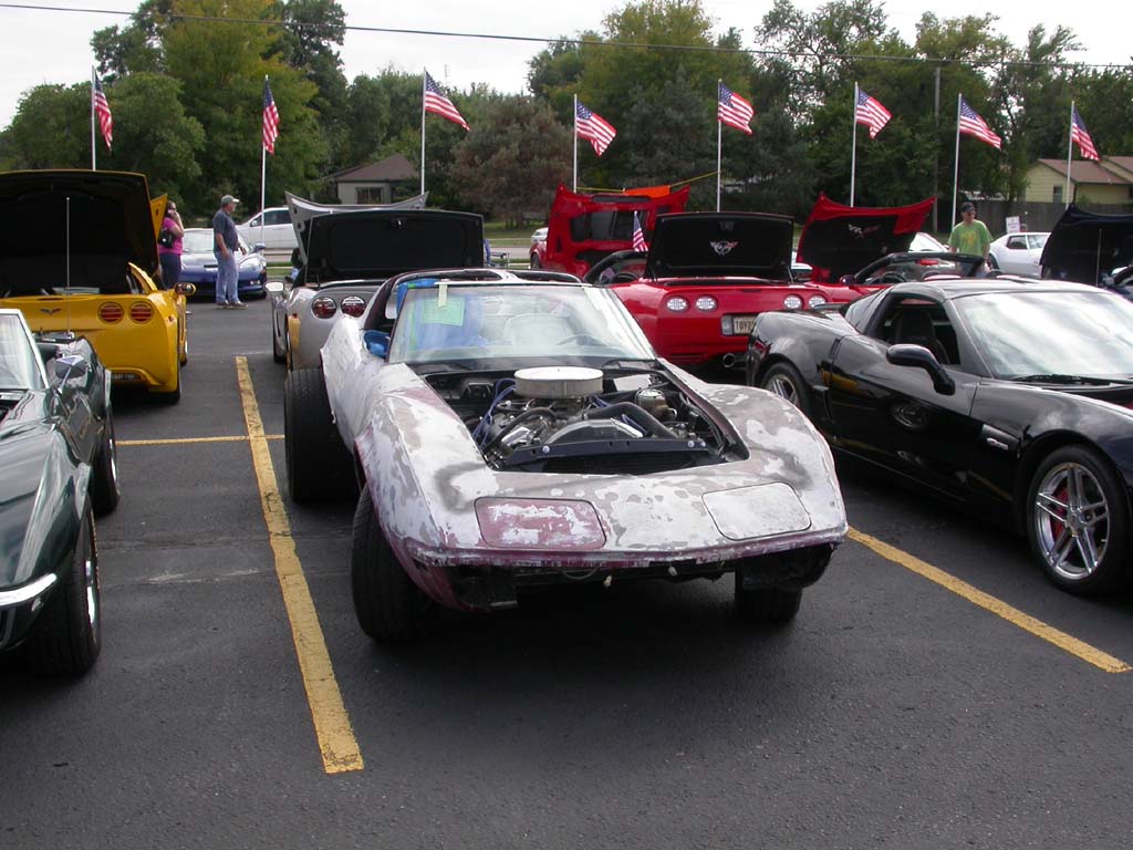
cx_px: 566
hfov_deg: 49.0
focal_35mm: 38
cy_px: 425
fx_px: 1244
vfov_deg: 37.7
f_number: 6
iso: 100
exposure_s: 1/274
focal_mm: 7.85
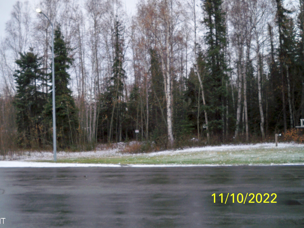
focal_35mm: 43
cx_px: 120
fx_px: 378
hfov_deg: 43.6
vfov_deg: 33.5
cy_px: 94
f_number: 3.1
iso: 160
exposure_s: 1/320
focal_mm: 6.3
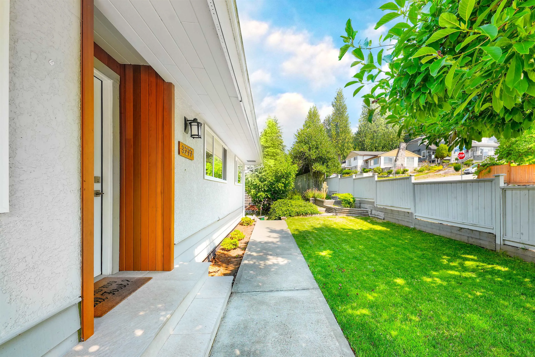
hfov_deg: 104.2
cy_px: 178
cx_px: 268
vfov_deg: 81.3
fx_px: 208
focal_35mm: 14
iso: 125
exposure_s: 1/160
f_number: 9
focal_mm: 14
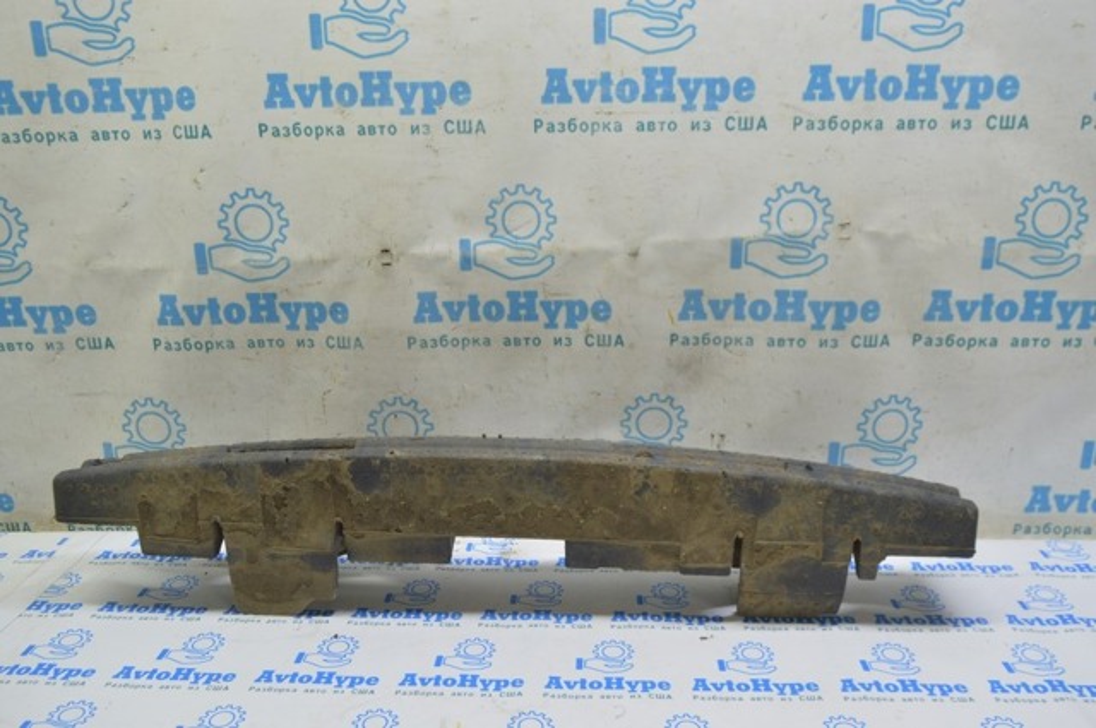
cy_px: 364
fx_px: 912
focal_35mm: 30
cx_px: 548
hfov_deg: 62.0
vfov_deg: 43.5
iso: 400
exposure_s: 1/20
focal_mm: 20
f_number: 5.6
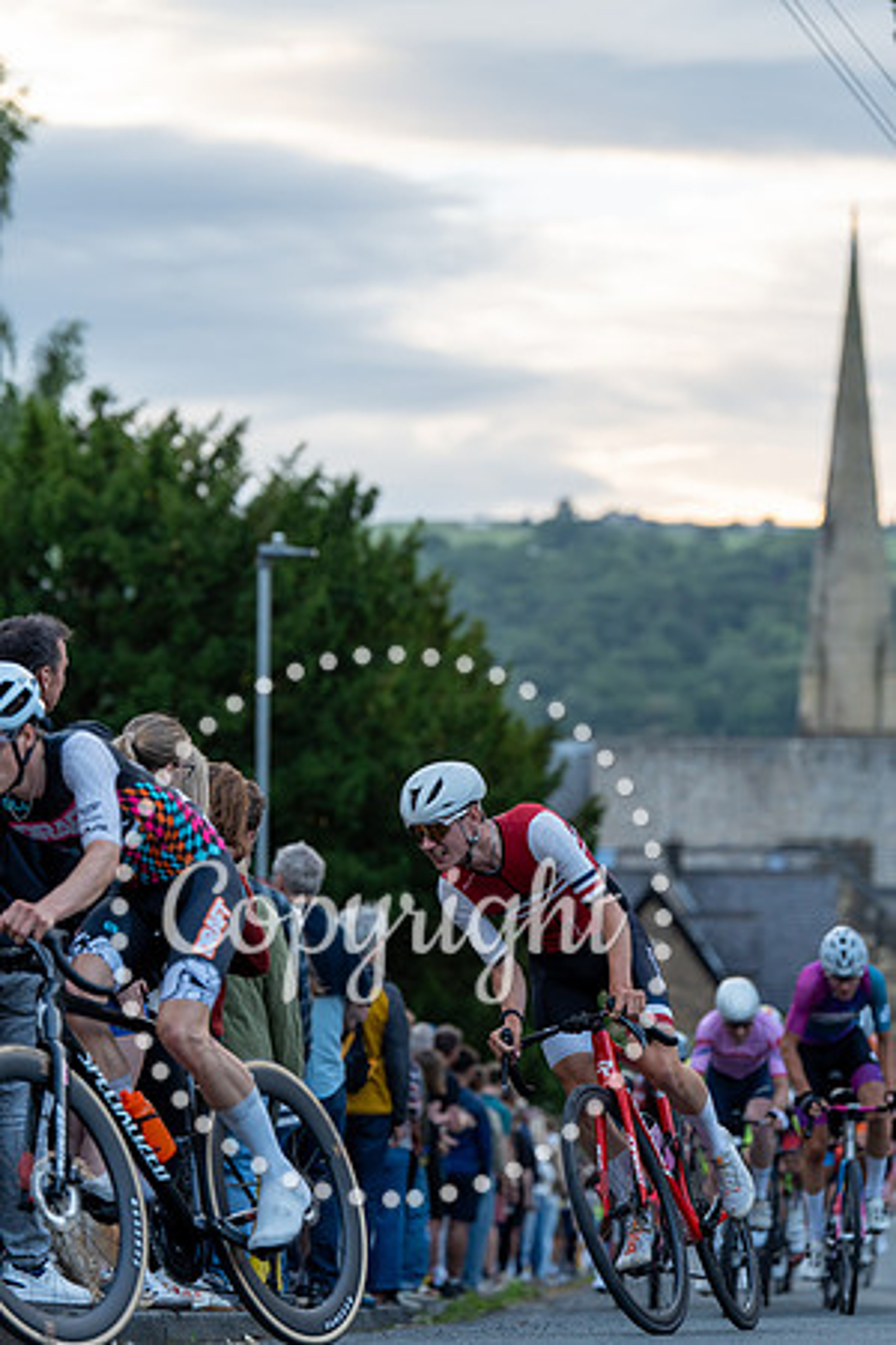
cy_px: 672
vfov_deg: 17.2
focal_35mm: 119
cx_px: 448
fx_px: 4442
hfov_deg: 11.5
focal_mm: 119
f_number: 3.2
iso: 800
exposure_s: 1/640
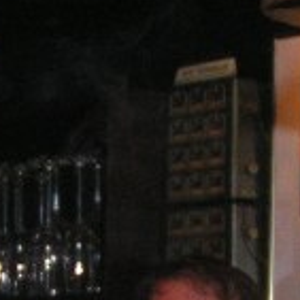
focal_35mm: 226
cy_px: 366
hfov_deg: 7.7
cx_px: 172
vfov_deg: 7.7
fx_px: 2216
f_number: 2.8
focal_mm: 6.9
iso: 200
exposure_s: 1/50
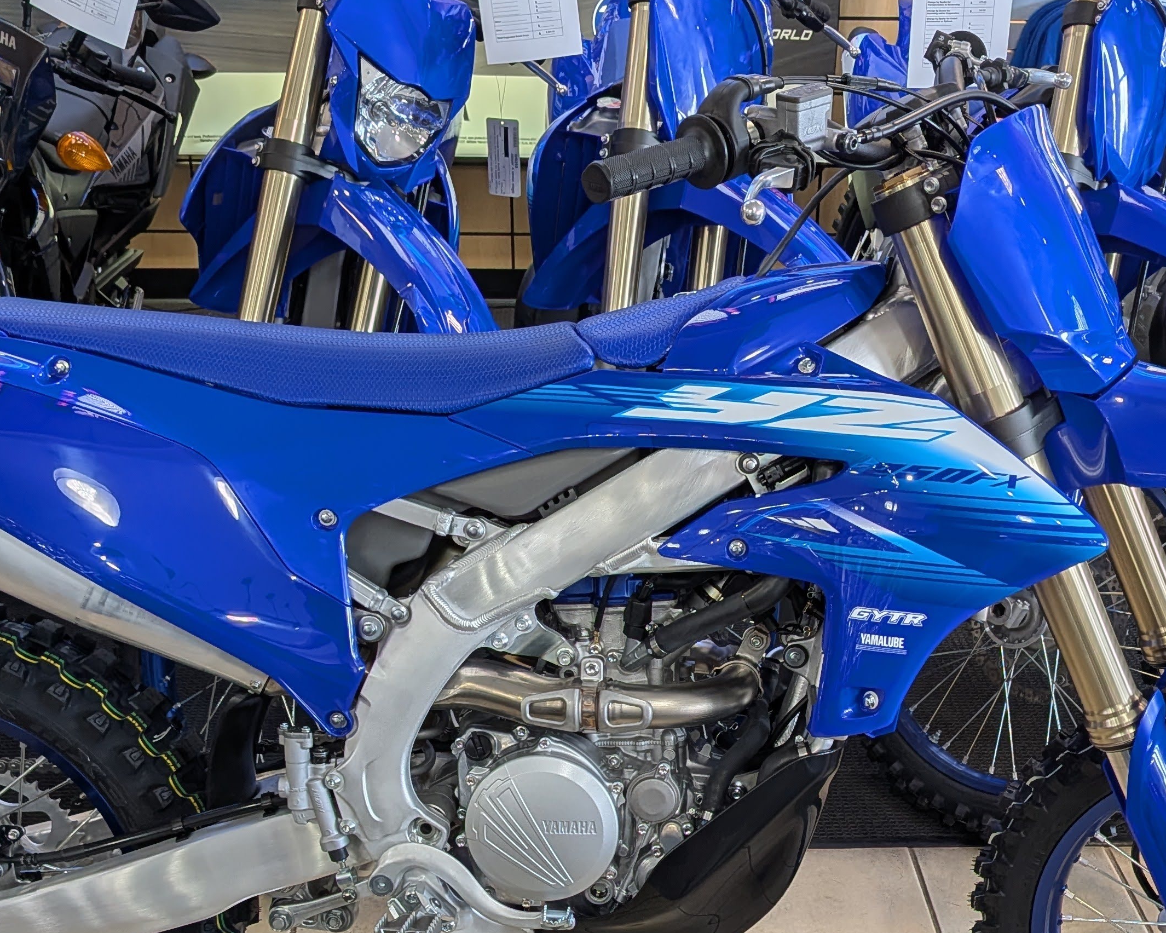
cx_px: 619
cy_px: 579
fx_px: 1518
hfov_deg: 42.0
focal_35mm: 44
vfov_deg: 34.0
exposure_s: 1/151
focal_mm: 4.53
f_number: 1.7
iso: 26
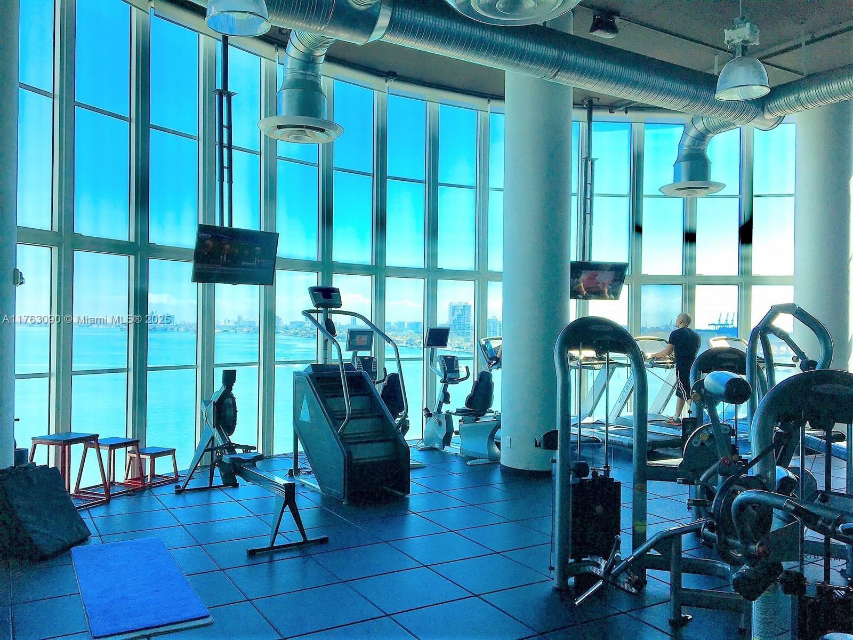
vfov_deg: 48.2
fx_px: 715
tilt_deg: +0.7
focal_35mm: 29
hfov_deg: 61.7
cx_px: 426
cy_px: 320
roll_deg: -0.2
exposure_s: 1/538
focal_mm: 4.15
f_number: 2.2
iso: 25
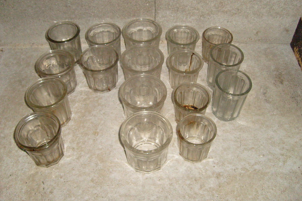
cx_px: 150
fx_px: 310
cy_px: 93
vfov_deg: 35.9
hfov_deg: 51.9
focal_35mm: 37
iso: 400
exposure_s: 1/45
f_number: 2.8
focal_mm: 5.8
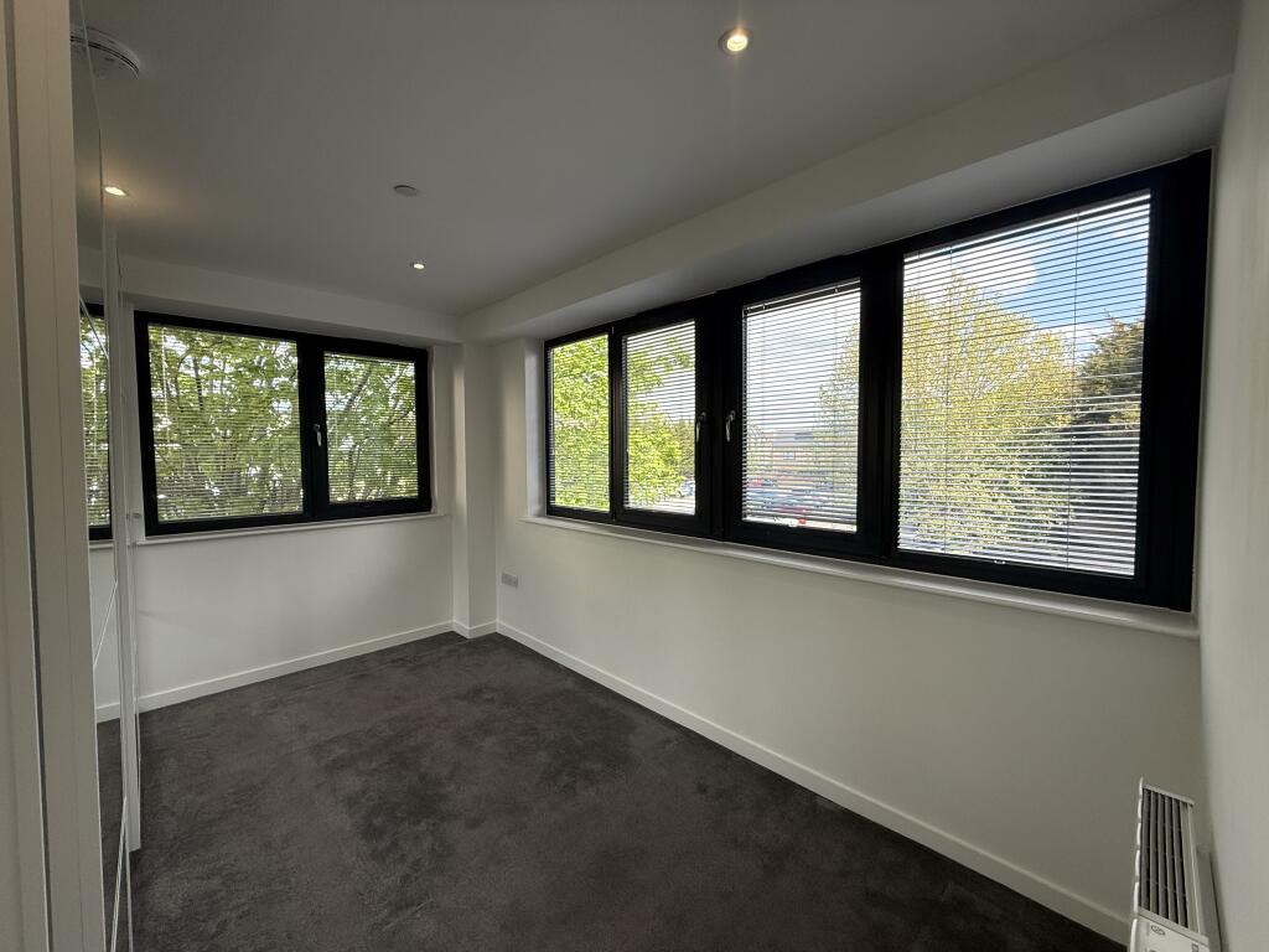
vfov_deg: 85.7
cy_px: 476
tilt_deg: -2.9
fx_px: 513
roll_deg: +0.1
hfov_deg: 102.1
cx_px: 634
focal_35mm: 14
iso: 64
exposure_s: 1/381
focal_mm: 2.22
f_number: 2.2
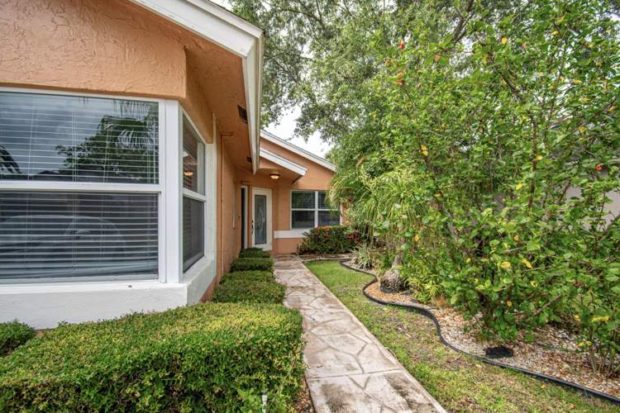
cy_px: 218
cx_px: 323
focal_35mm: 16
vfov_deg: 73.7
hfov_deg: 96.7
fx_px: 276
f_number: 5
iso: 400
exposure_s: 1/1250
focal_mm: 10
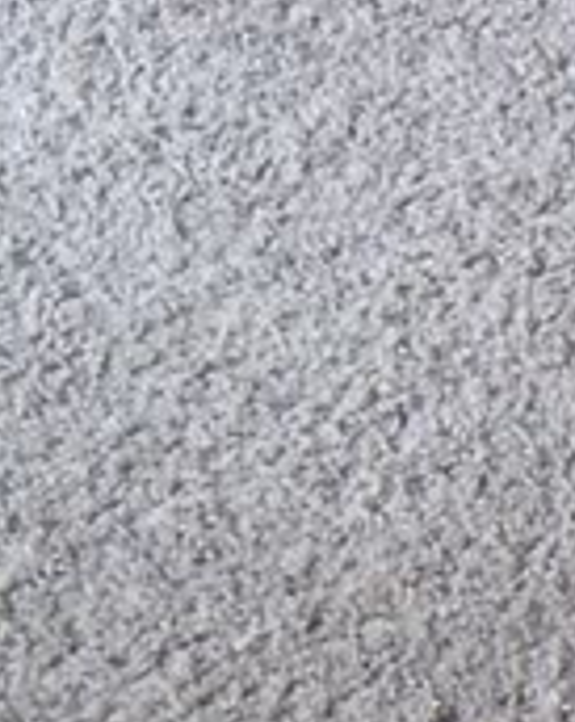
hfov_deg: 6.5
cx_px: 1637
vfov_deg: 8.2
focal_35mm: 221
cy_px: 1578
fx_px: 4714
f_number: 2.8
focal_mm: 7.9
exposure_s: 1/80
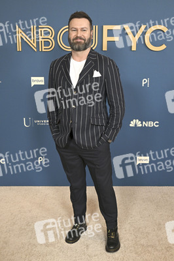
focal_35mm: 40
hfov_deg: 33.3
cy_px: 130
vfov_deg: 48.5
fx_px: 290
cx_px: 87
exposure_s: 1/320
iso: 2000
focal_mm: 40
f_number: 5.6
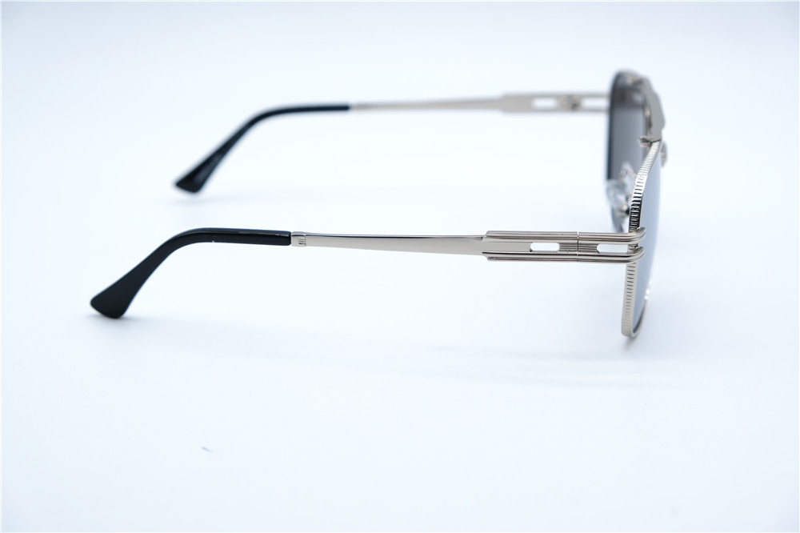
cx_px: 400
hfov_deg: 30.1
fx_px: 1488
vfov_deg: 20.3
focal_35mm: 67
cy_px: 266
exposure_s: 1/240
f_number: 5.6
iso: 160
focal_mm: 44.4
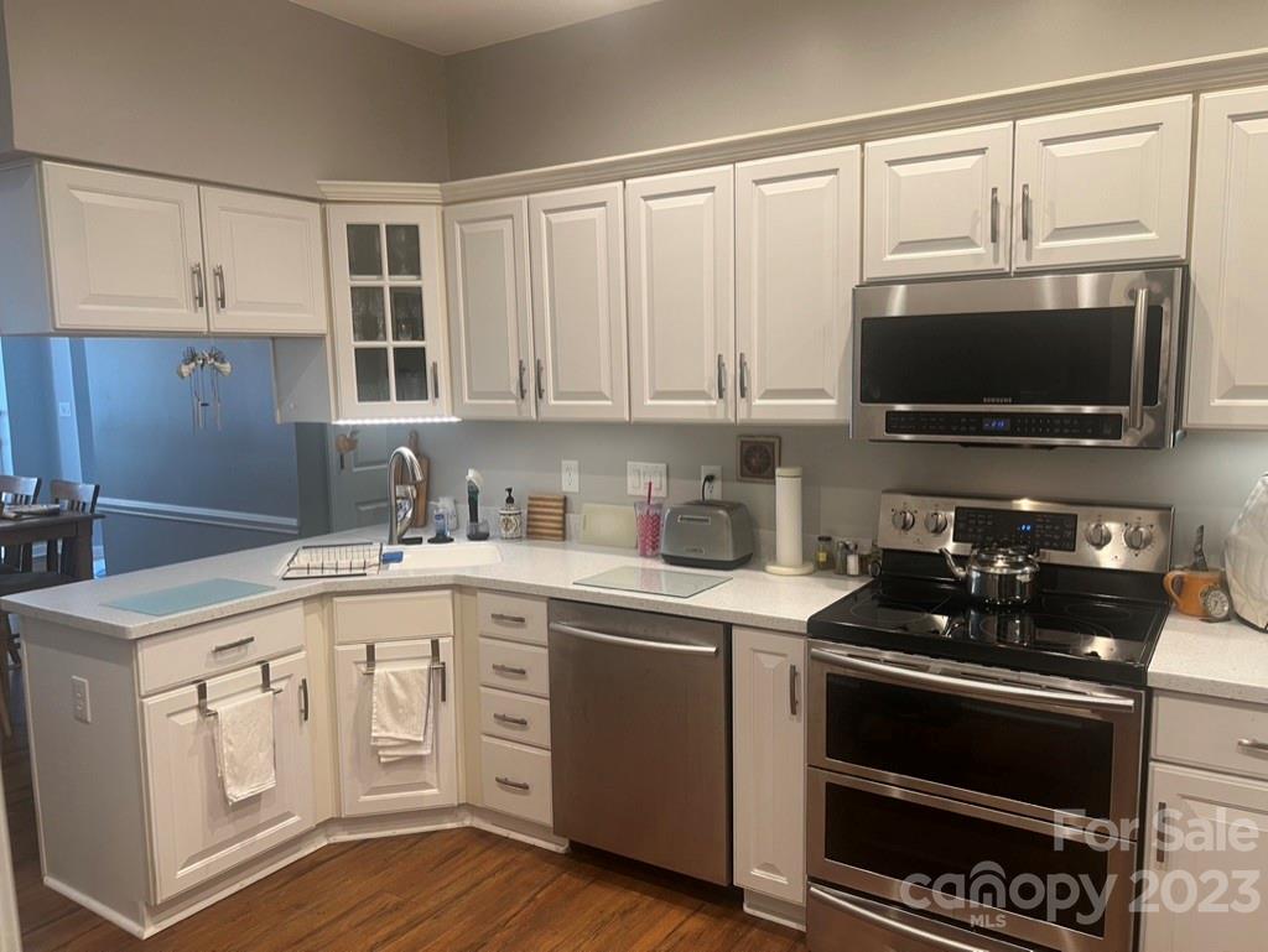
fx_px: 953
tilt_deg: -7.2
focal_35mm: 26
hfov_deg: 67.3
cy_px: 476
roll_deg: +1.5
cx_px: 634
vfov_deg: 53.1
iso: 80
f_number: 1.5
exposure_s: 1/60
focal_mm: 5.7
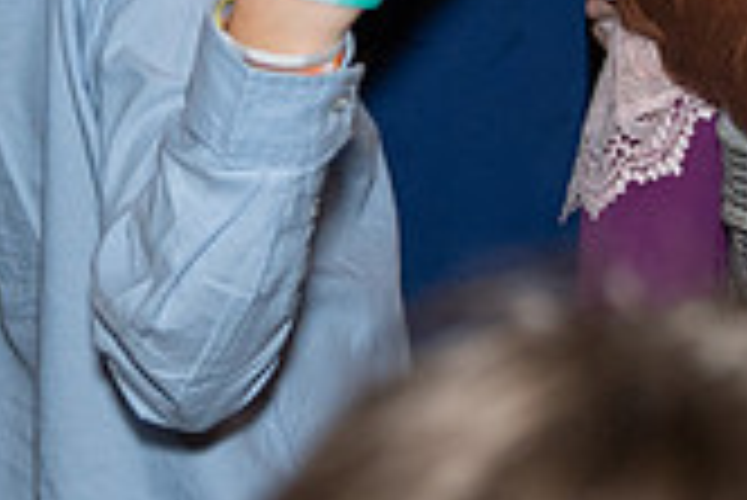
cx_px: 360
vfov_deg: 9.7
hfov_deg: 14.6
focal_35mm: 140
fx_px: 2907
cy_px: -137
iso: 2000
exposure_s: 1/125
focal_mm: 40
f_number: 2.8
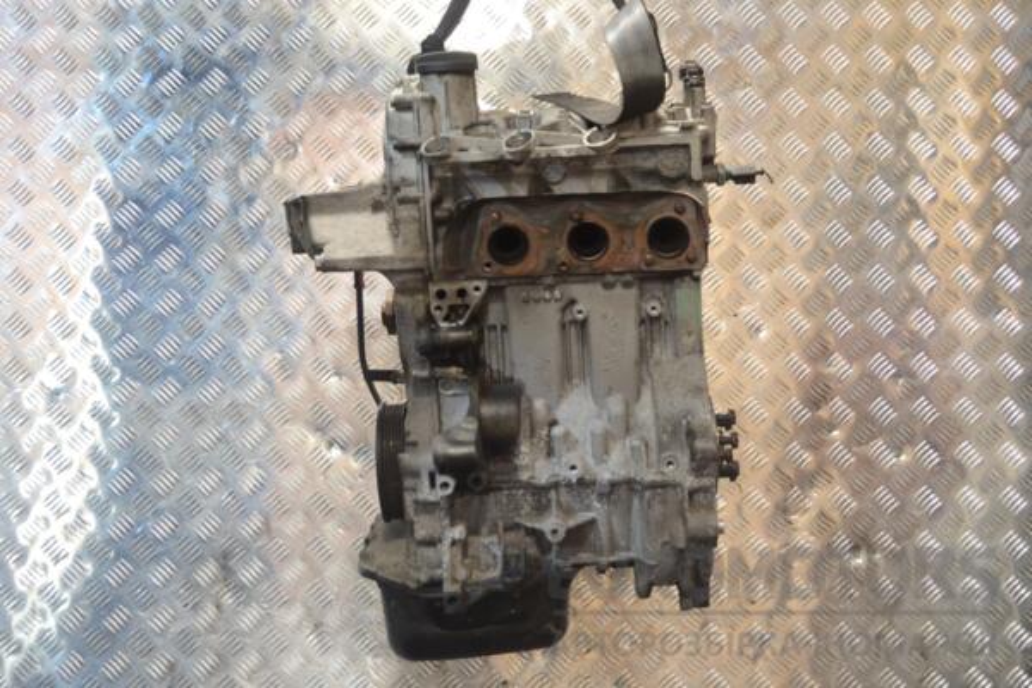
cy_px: 344
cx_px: 516
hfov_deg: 41.1
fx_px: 1376
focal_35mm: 48
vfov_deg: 28.1
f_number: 4.8
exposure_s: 1/30
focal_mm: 32
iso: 1100
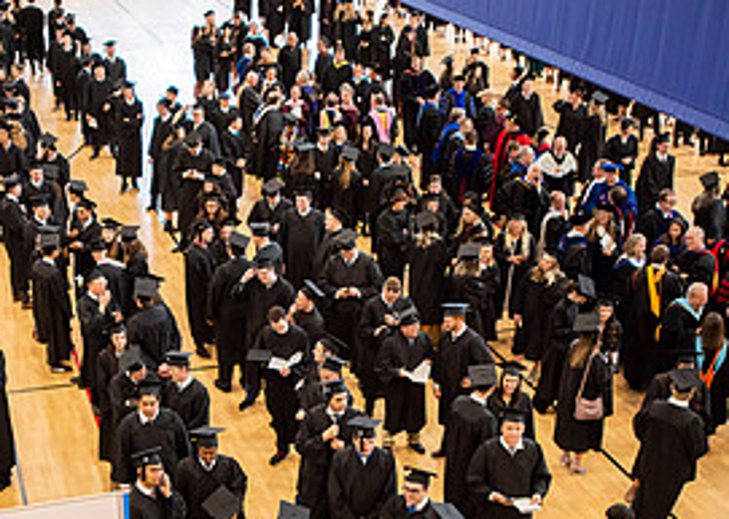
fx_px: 1200
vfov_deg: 24.0
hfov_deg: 33.3
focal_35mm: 58
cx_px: 212
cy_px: 421
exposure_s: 1/200
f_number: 2.8
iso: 800
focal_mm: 24
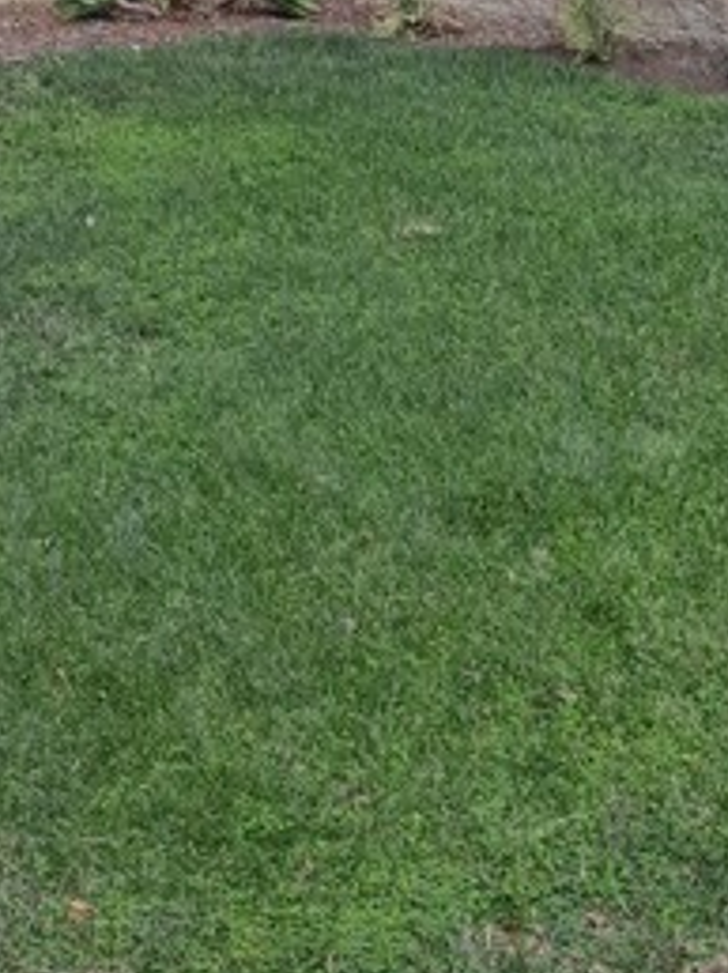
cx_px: 581
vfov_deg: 27.5
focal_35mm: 67
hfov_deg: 21.6
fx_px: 1882
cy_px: 954
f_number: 1.8
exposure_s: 1/282
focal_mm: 4
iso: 40
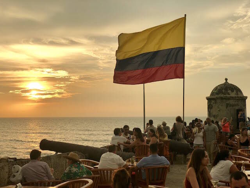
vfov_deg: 28.0
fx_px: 376
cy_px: 94
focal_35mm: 52
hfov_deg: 36.8
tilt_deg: +3.8
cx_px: 125
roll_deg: +1.4
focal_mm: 6
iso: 16
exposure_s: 1/495
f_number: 2.4
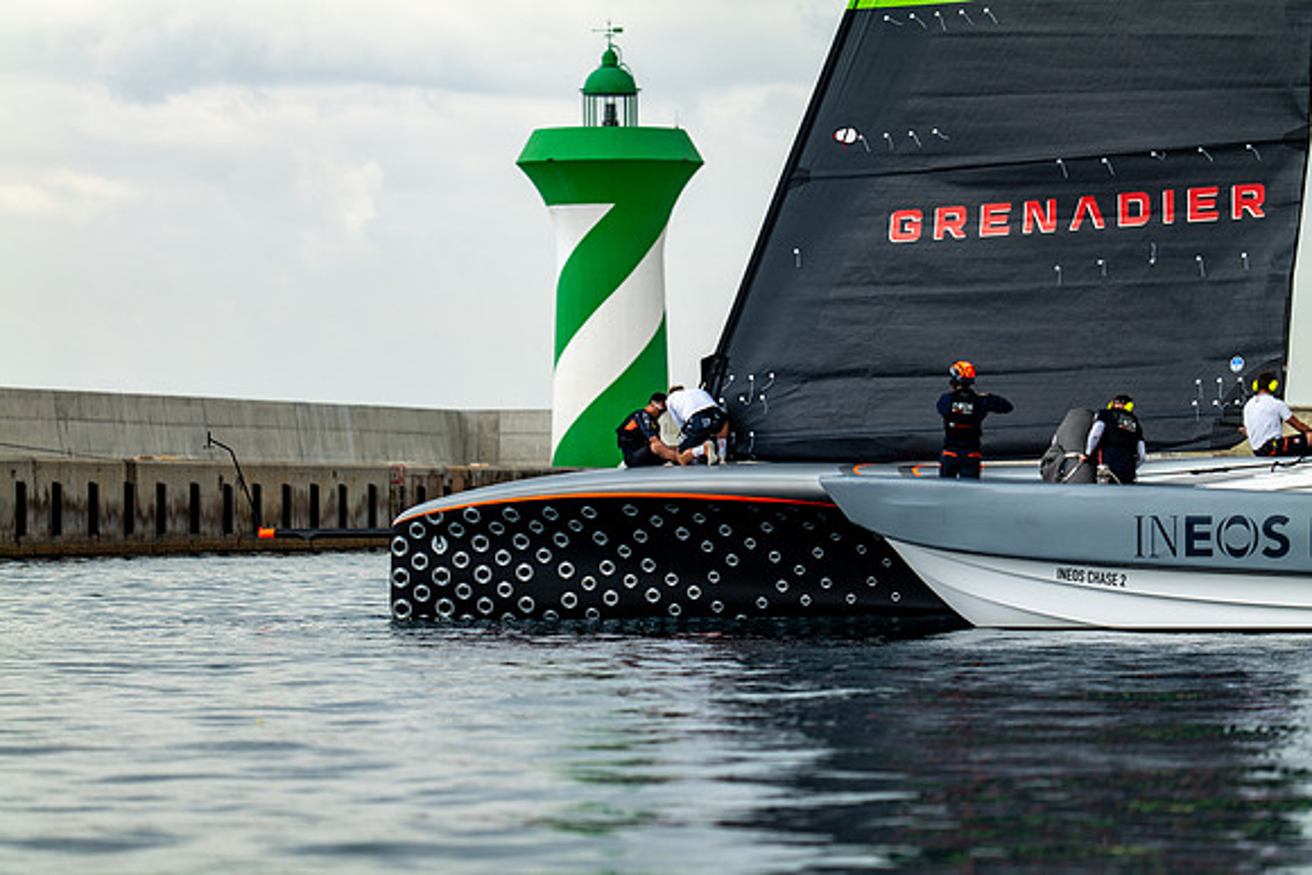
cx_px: 656
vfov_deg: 6.9
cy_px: 438
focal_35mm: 200
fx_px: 7290
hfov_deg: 10.3
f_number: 2.8
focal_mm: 200
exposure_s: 1/1000
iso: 100
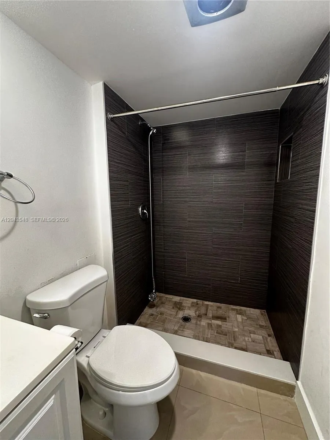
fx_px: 178
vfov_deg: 102.1
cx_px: 165
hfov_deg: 85.7
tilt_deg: -9.3
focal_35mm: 14
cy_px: 220
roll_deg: +0.0
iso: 250
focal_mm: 2.22
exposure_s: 1/60
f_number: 2.2
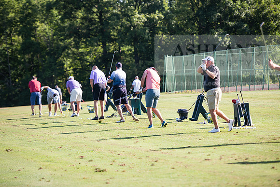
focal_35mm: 140
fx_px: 1089
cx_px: 140
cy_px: 94
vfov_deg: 9.8
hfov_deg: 14.7
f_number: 3.2
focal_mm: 140
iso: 100
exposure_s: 1/500
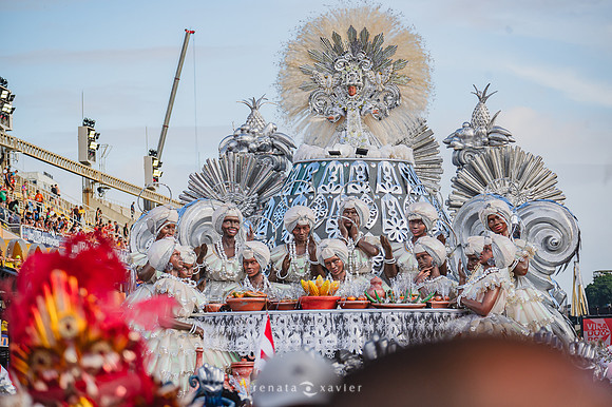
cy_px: 204
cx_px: 306
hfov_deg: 14.2
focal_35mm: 145
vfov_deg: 9.5
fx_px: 2464
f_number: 5.6
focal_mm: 145
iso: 400
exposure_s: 1/1600
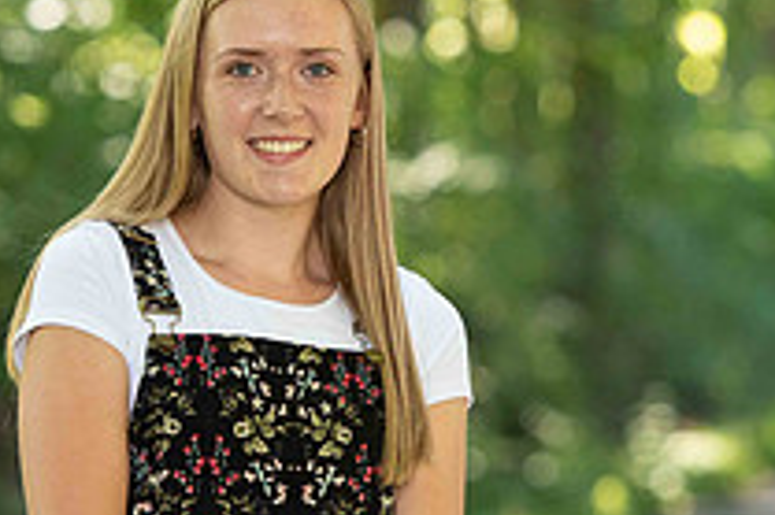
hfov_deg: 5.3
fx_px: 8367
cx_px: 467
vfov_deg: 3.5
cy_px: 432
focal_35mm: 389
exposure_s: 1/200
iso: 640
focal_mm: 140
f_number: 3.5
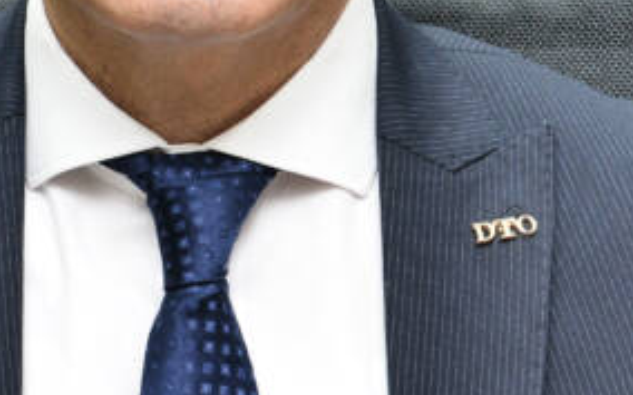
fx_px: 3344
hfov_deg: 10.8
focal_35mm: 194
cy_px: -7
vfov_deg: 6.7
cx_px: 203
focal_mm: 45
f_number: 5.6
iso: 1100
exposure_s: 1/60
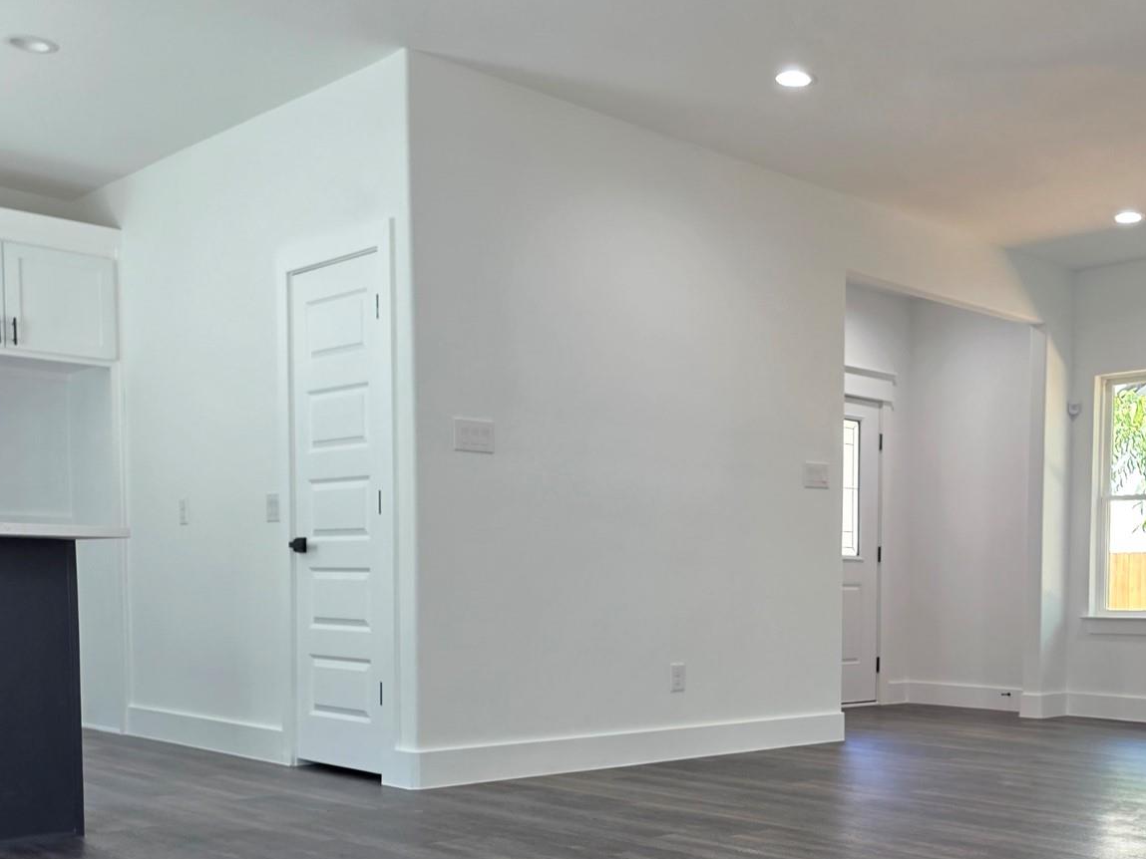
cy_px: 667
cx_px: 878
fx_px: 1357
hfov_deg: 44.1
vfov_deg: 34.2
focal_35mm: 41
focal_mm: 6.25
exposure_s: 1/120
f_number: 1.7
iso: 100
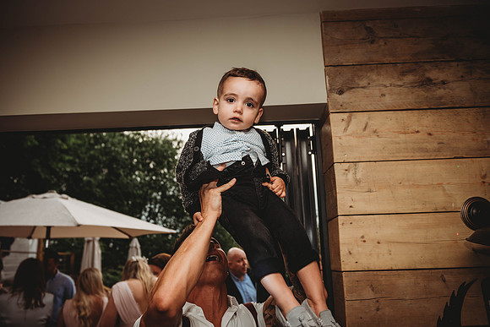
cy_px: 164
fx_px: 436
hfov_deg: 58.7
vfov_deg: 41.1
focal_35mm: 32
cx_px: 245
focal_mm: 32
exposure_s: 1/100
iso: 200
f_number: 4
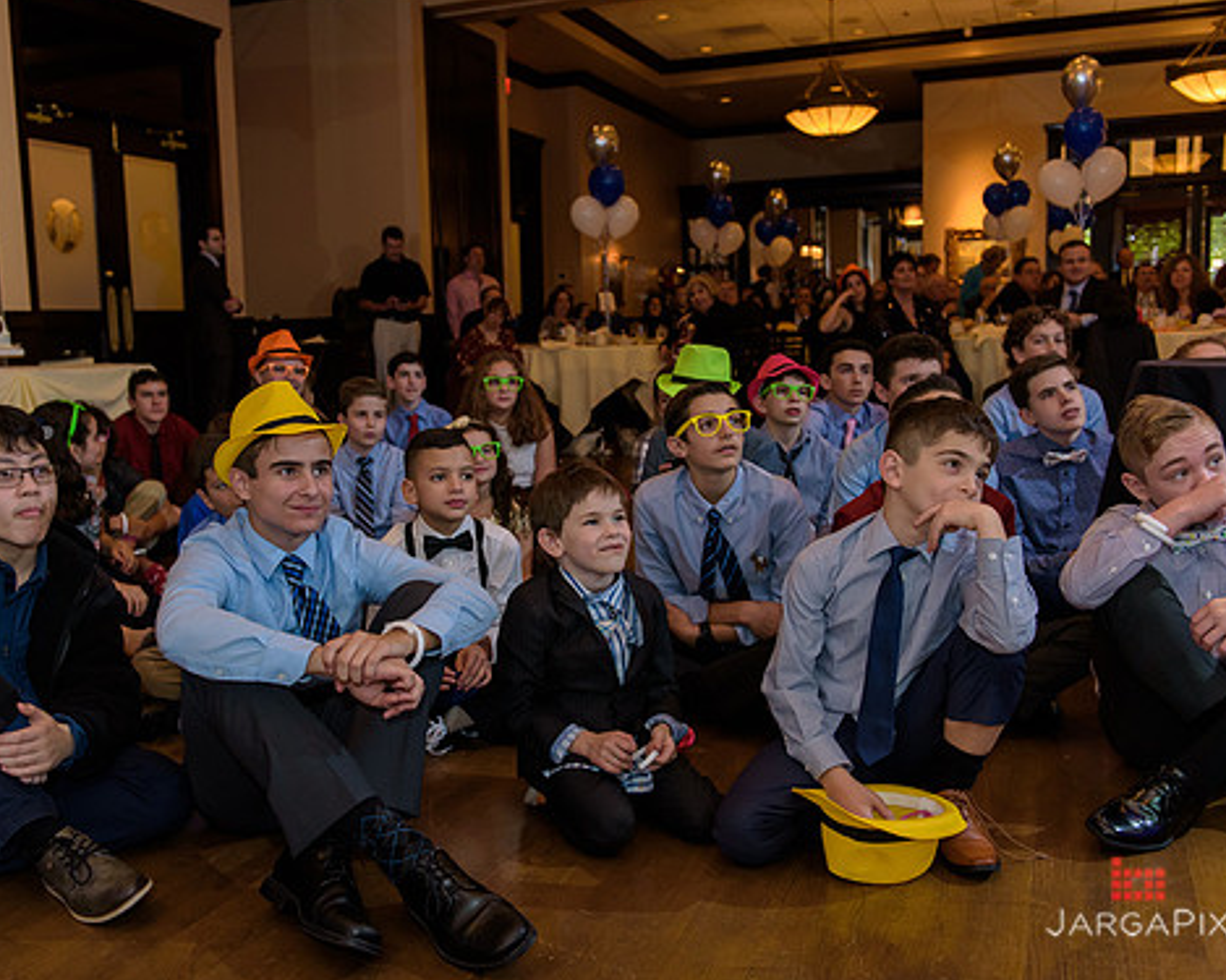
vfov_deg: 41.1
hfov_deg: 50.2
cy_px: 487
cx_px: 538
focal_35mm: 36
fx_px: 1306
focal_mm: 31
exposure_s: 1/125
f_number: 3.2
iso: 1600
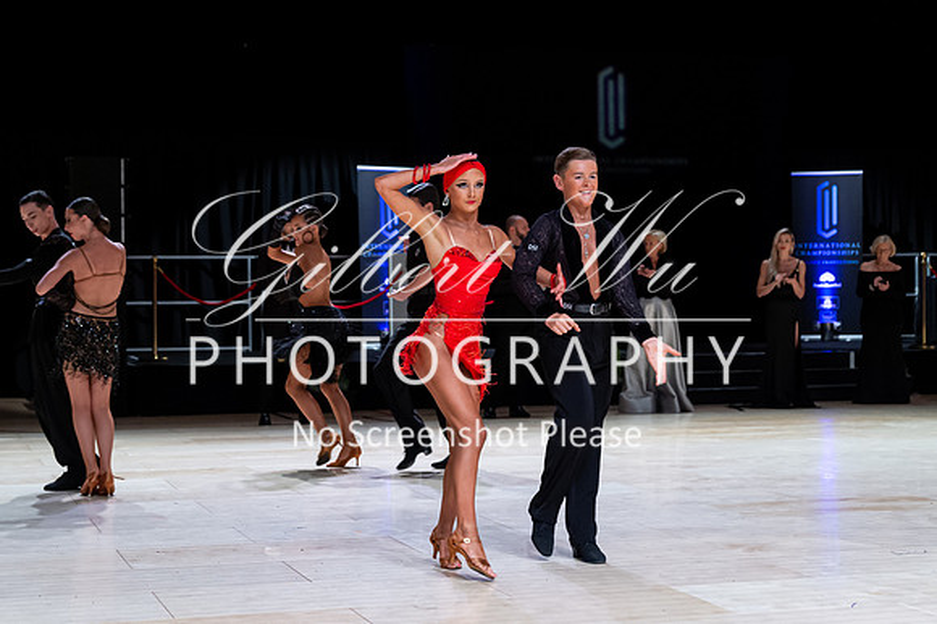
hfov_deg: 29.2
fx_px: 1798
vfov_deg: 19.7
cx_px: 468
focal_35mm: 69
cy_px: 310
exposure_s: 1/400
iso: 3200
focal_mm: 60
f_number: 3.2
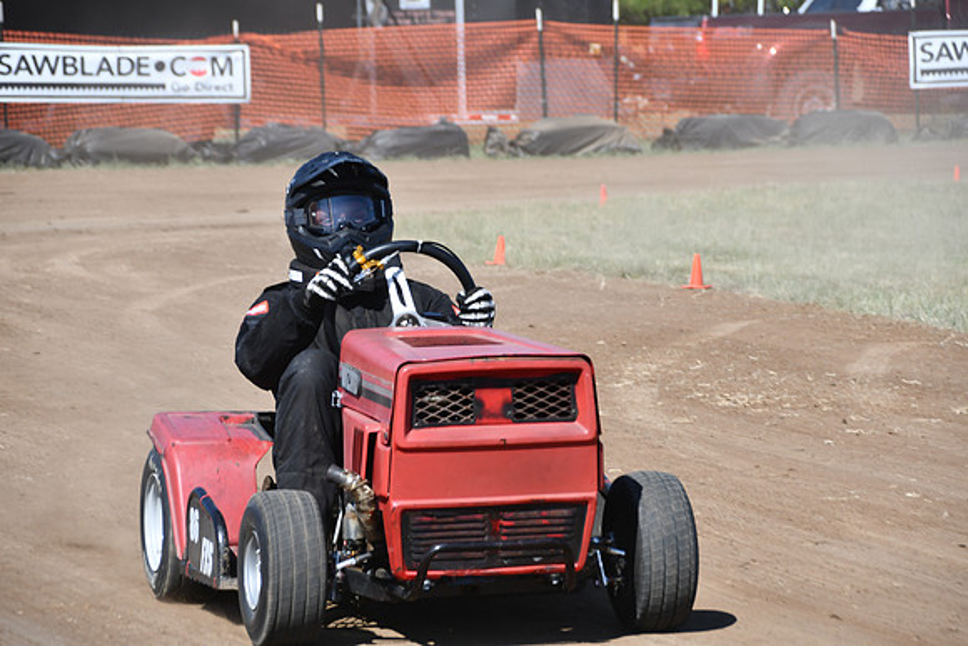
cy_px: 323
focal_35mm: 232
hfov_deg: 8.9
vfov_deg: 5.9
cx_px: 484
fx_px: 6239
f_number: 8
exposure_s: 1/500
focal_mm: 155
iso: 200
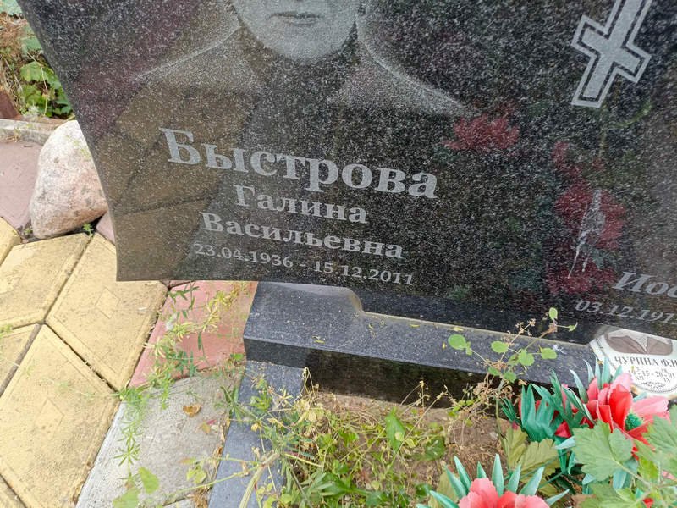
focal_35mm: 25
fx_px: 489
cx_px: 338
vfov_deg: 54.9
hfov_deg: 69.4
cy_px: 254
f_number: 1.69
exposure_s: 1/100
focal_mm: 4.76
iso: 155
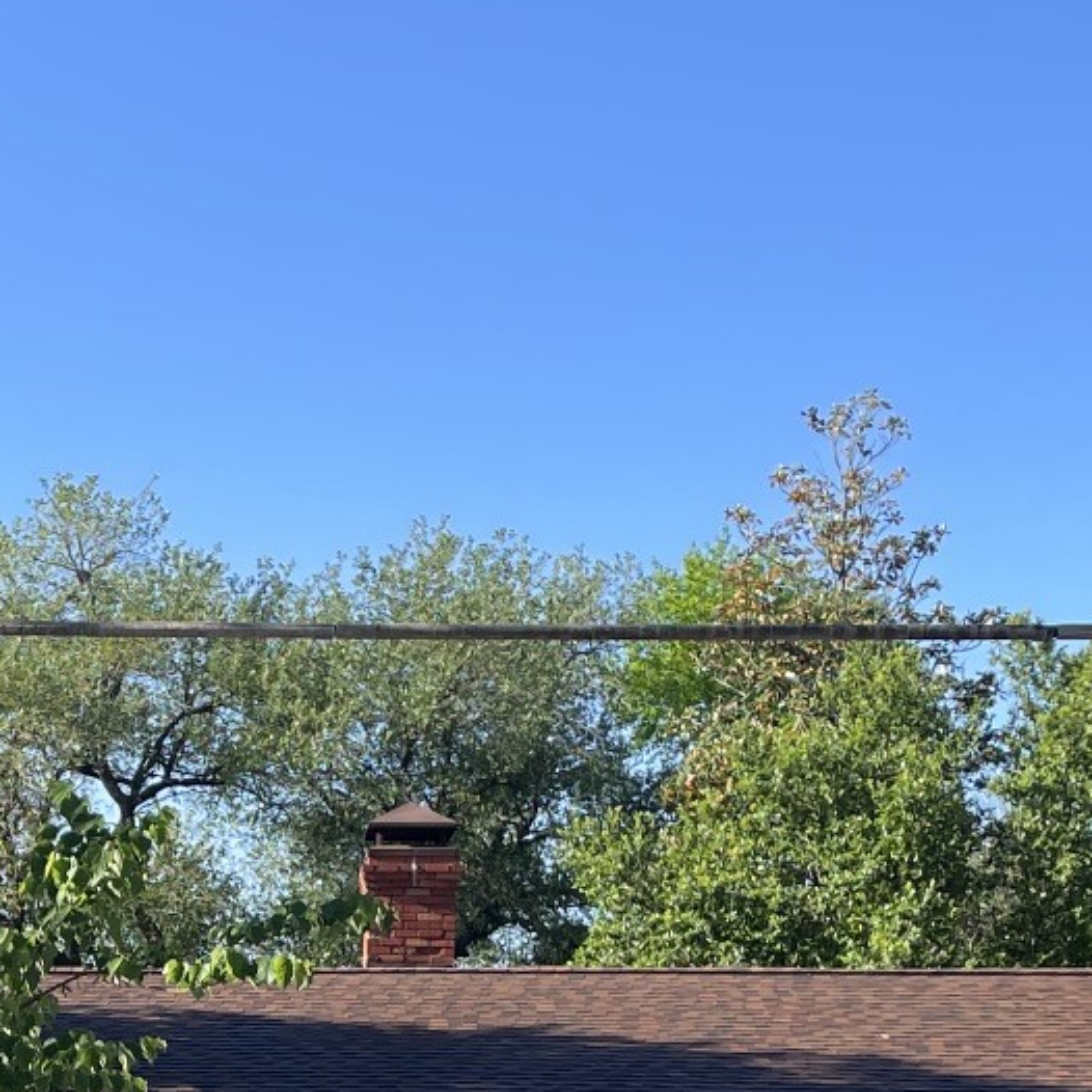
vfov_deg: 19.1
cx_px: 27
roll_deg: -0.4
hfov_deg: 19.2
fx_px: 3141
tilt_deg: +0.5
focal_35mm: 88
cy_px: 1136
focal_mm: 4.2
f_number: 1.6
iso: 32
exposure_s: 1/1233
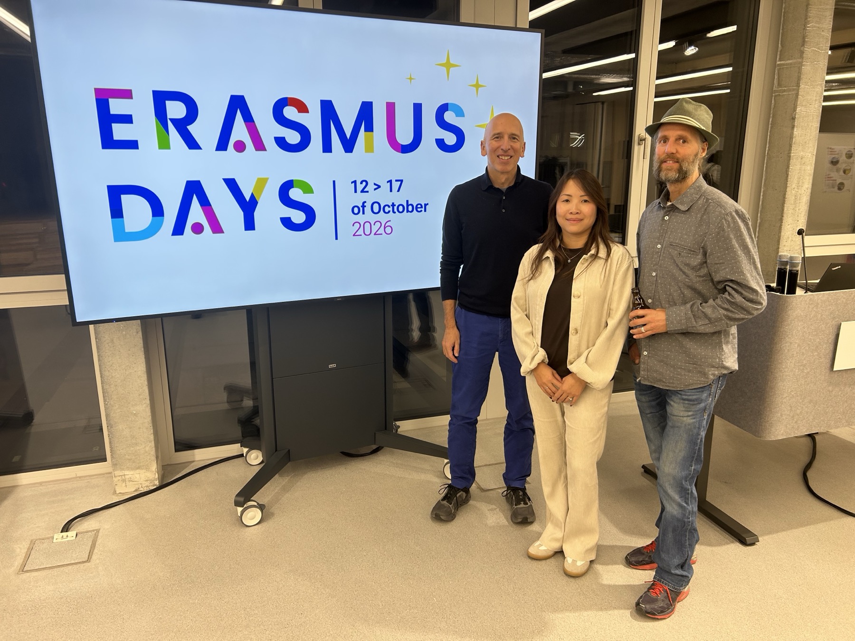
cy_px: 320
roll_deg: +0.3
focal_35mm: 26
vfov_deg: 53.1
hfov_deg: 67.3
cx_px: 428
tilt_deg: -13.7
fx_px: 642
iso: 40
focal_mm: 5.7
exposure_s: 1/100
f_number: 1.5
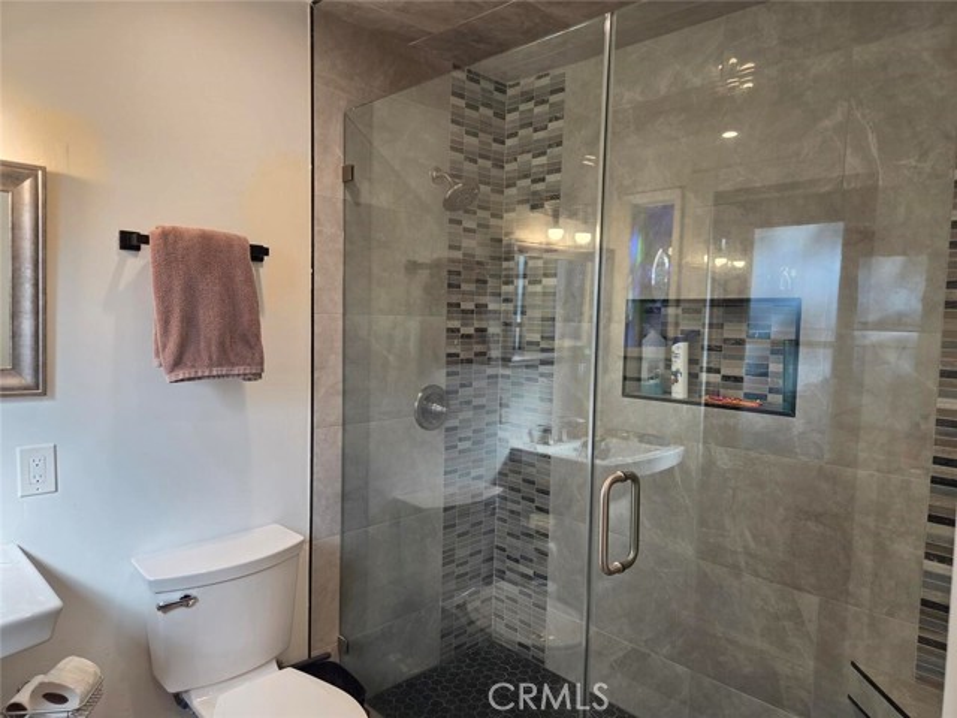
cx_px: 478
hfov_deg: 73.9
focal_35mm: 23
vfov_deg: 58.9
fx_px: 636
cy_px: 359
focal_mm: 5.4
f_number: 1.8
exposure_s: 1/120
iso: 80
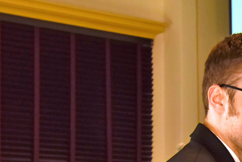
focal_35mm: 114
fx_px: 767
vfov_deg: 11.7
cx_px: 283
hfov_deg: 17.2
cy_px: 212
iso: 400
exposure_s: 1/60
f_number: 5.6
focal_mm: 32
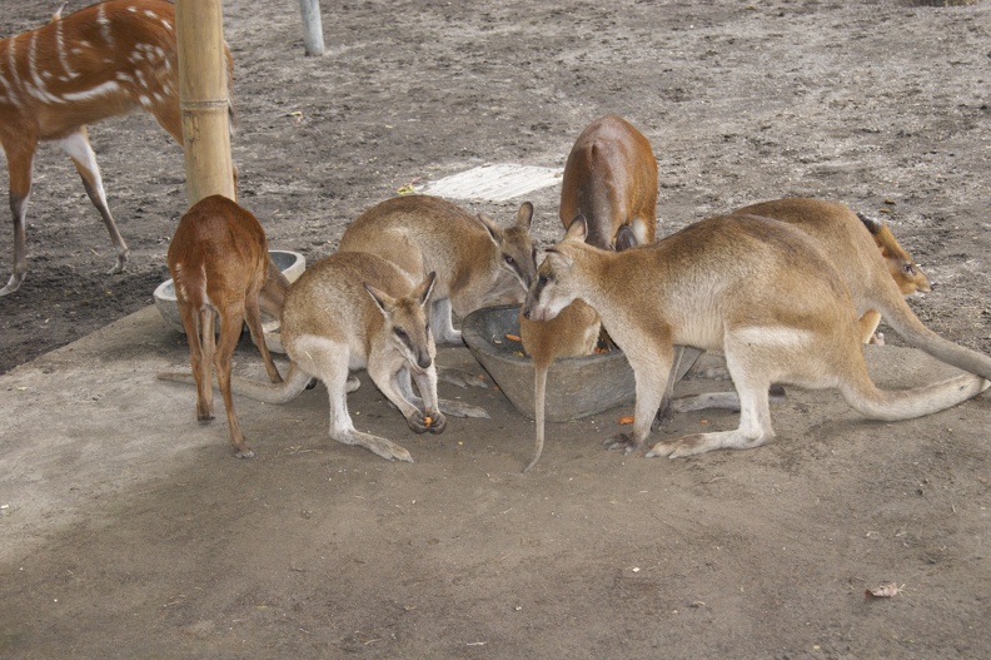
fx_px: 1651
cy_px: 330
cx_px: 496
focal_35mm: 60
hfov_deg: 33.4
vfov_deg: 22.6
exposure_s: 1/60
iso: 400
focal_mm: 40
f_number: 5.6
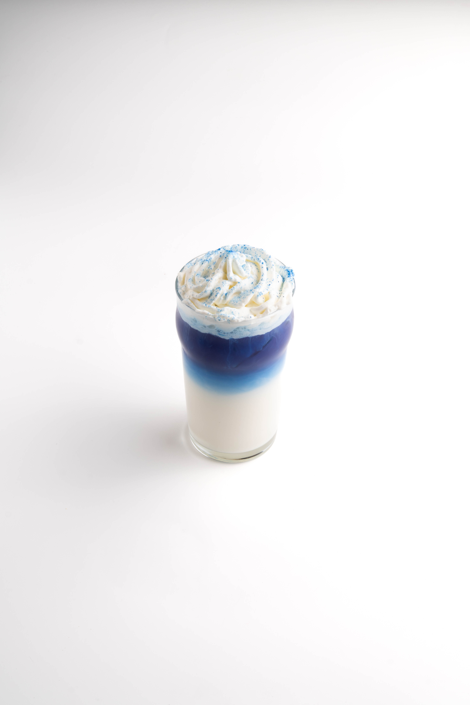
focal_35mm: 75
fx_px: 1469
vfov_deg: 27.0
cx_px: 235
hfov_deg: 18.2
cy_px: 352
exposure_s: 1/100
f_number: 14
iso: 100
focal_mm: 50
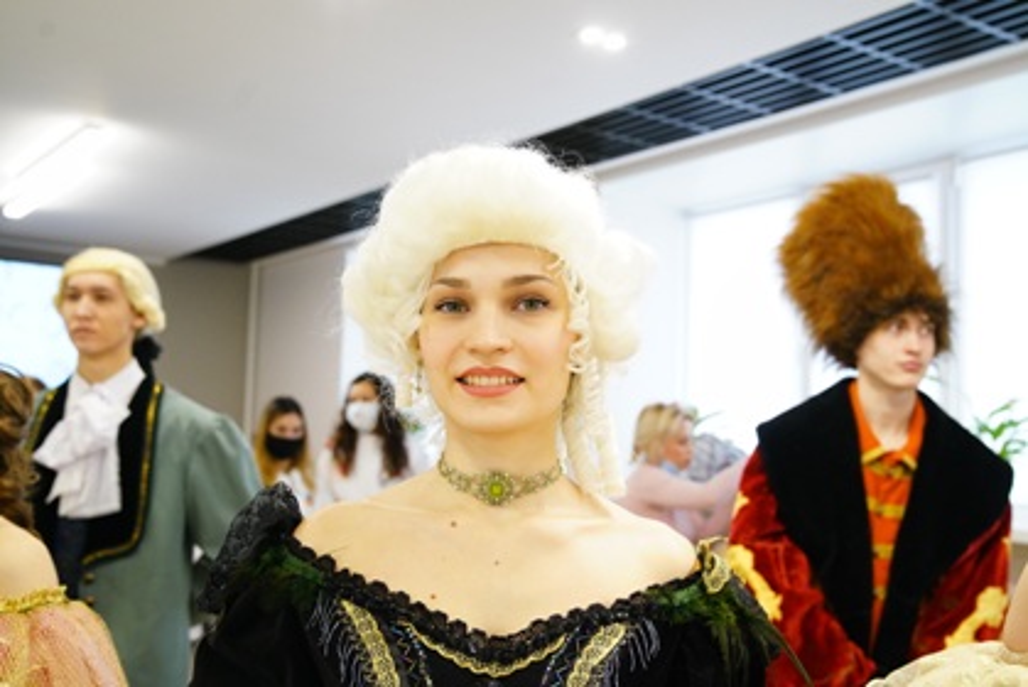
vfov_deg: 35.1
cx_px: 514
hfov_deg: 50.7
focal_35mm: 38
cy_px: 344
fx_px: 1086
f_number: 4.5
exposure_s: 1/200
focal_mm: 38
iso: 4000
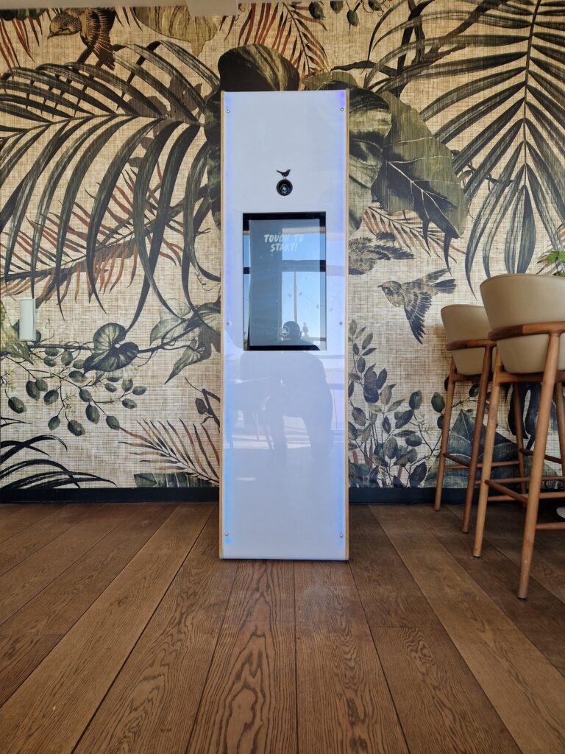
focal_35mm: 23
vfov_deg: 73.9
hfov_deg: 58.9
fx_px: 501
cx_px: 282
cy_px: 377
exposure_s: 1/100
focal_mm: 5.4
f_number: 1.8
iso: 50
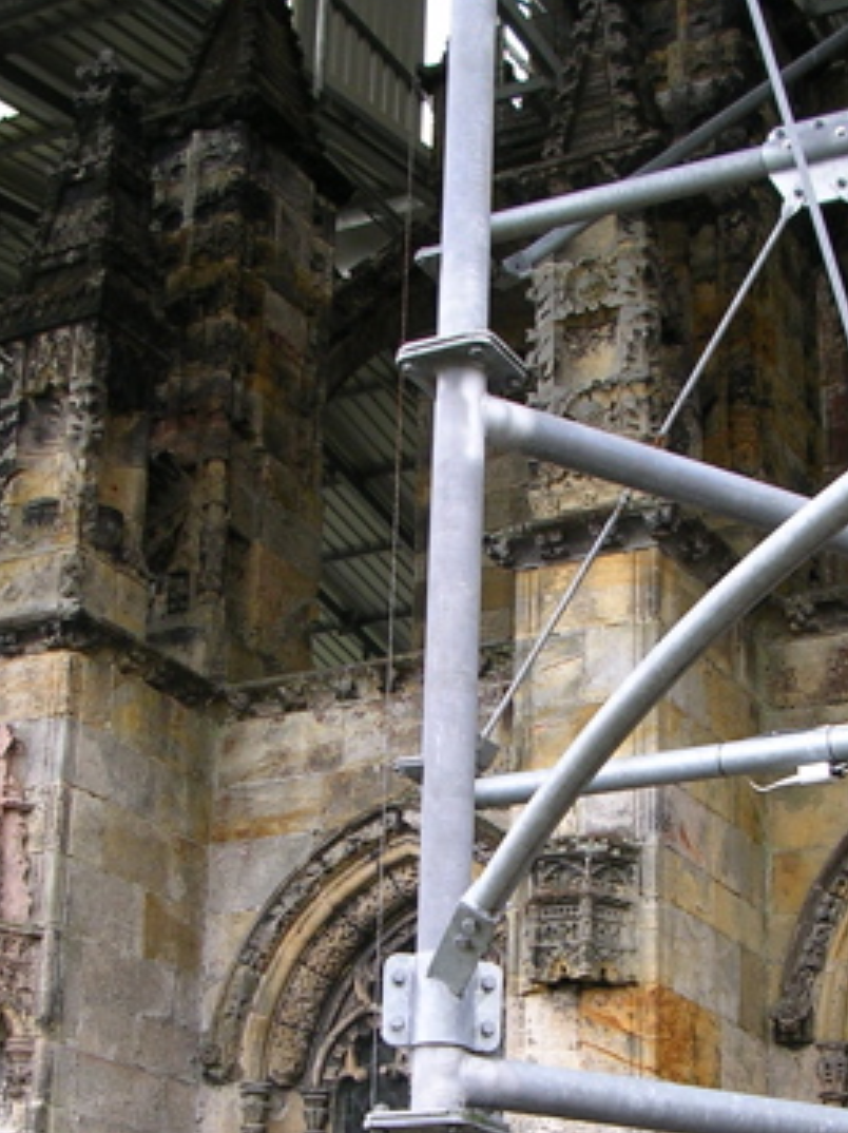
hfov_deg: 21.6
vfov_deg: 28.0
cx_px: 471
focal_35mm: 68
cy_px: 889
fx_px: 2224
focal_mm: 5.8
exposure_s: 1/57.1
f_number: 2.8
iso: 50
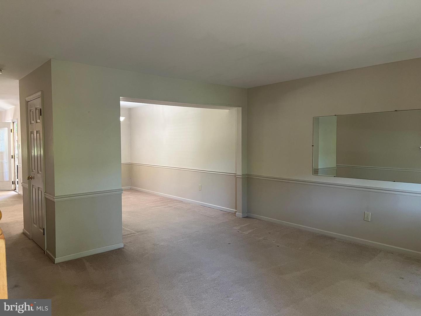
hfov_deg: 67.3
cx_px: 210
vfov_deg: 53.1
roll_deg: +0.3
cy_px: 158
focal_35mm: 26
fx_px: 316
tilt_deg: -2.4
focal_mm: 5.7
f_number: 1.5
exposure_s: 1/60
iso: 200
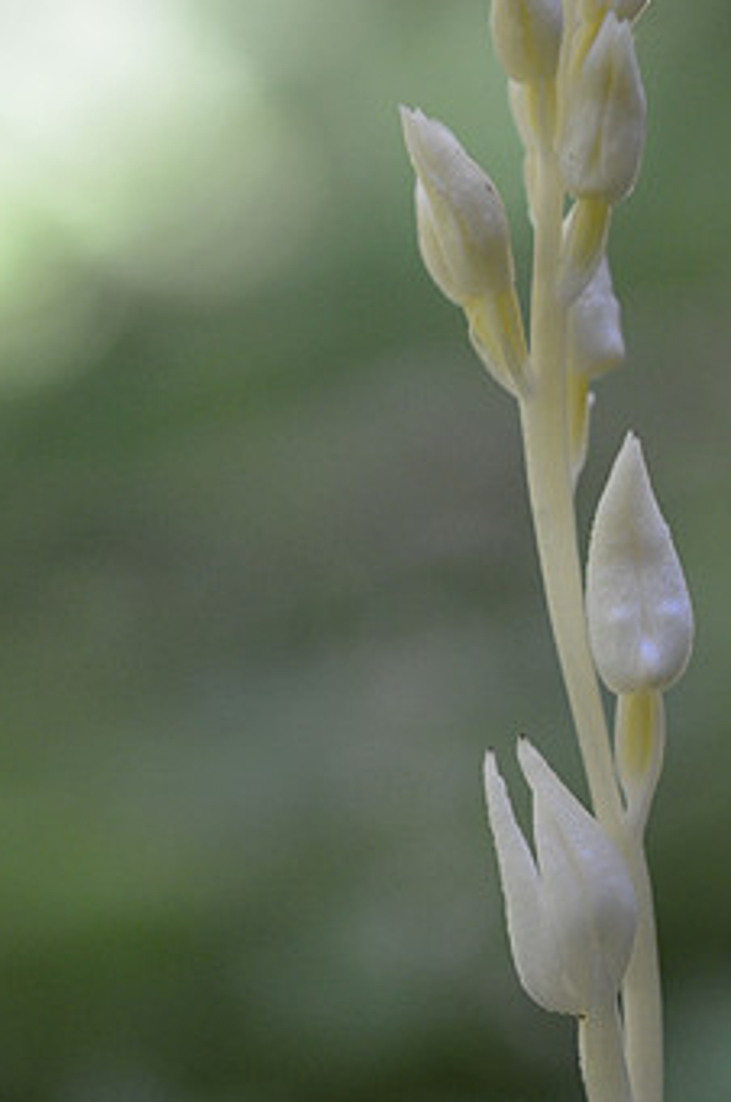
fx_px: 3119
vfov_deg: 20.0
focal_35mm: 102
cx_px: 556
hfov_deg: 13.3
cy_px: 417
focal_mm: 40
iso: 1250
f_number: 3.2
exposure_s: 1/500
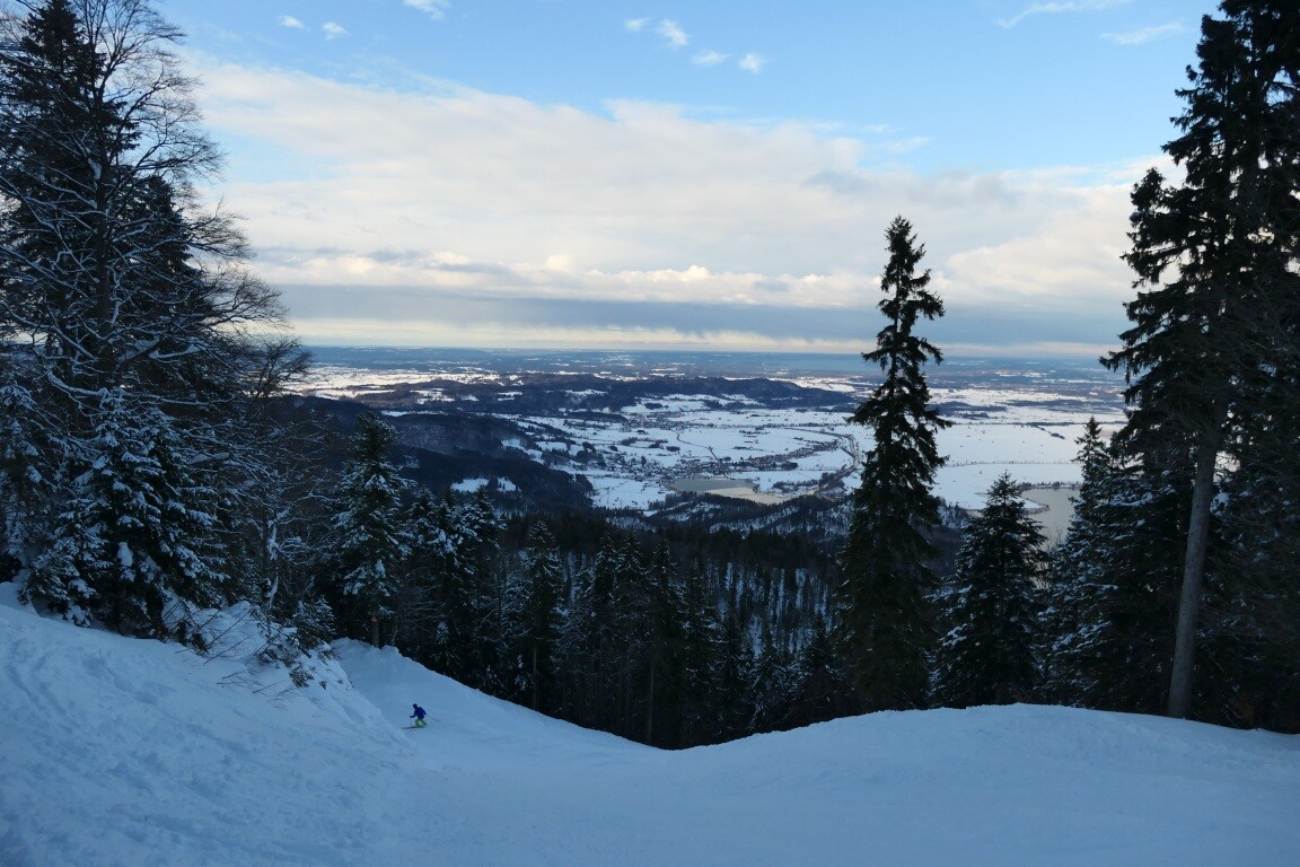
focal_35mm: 24
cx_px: 650
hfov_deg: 73.7
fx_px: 867
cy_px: 434
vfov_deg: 53.1
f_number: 3.3
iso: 200
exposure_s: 1/800
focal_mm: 8.8
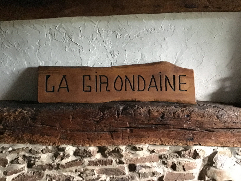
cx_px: 120
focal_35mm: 31
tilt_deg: -10.1
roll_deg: +1.5
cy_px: 90
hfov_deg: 58.4
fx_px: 216
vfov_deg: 45.4
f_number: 2.4
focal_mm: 3.3
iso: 500
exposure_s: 1/17
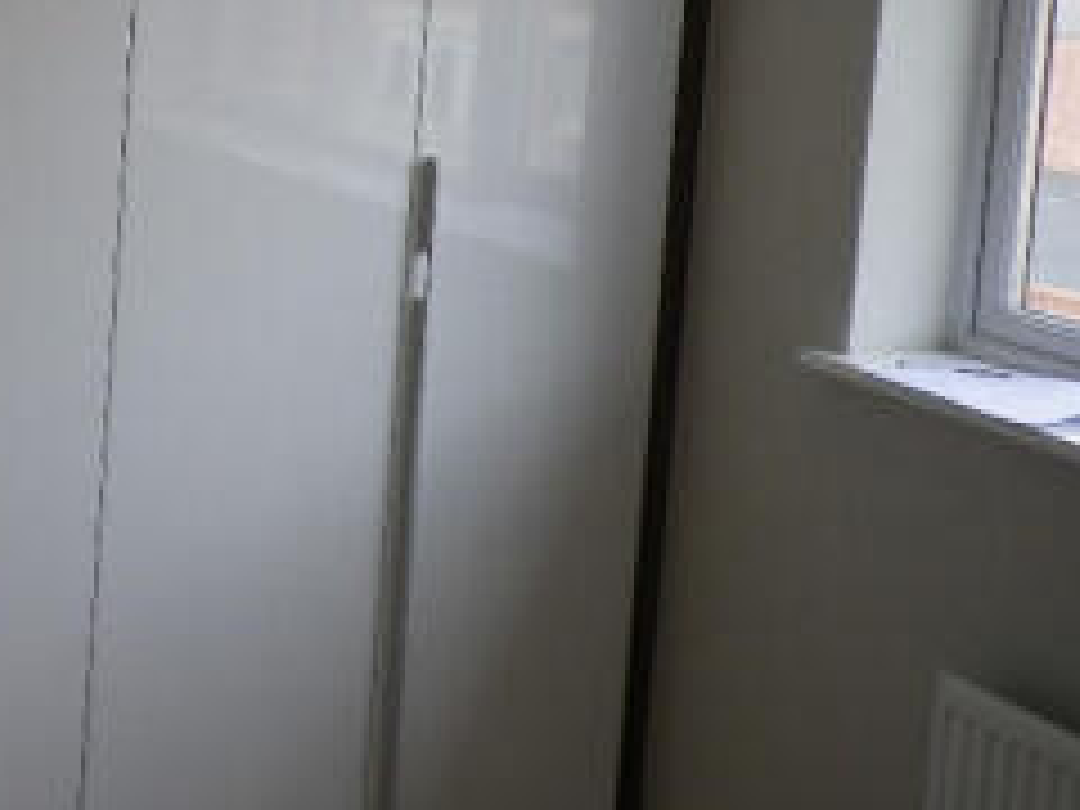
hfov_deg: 27.8
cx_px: 169
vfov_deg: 20.9
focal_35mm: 68
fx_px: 2122
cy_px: -2
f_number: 3.5
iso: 80
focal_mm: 5.05
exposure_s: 1/60
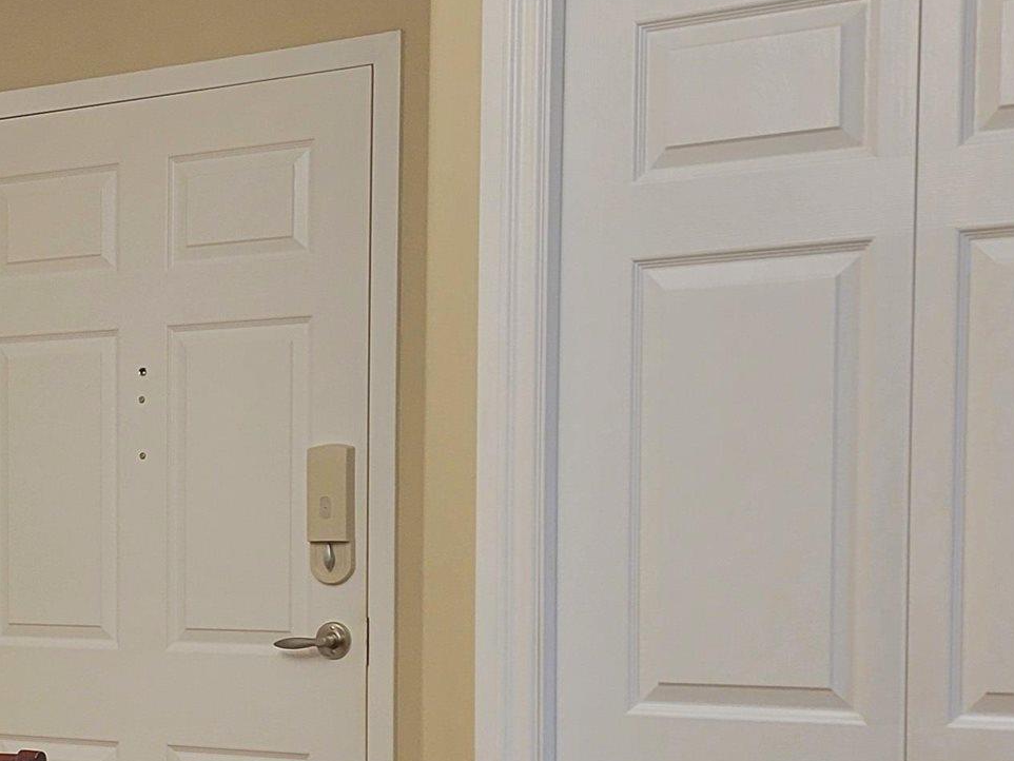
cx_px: -321
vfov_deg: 17.5
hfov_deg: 21.2
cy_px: 718
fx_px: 2432
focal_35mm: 83
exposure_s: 1/60.2
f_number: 1.8
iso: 160
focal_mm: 5.4
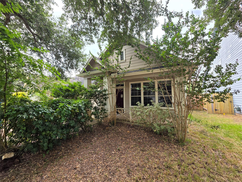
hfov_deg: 106.2
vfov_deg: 89.9
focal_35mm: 13
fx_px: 91
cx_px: 121
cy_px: 91
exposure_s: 1/120
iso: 32
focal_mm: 2.2
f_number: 1.9
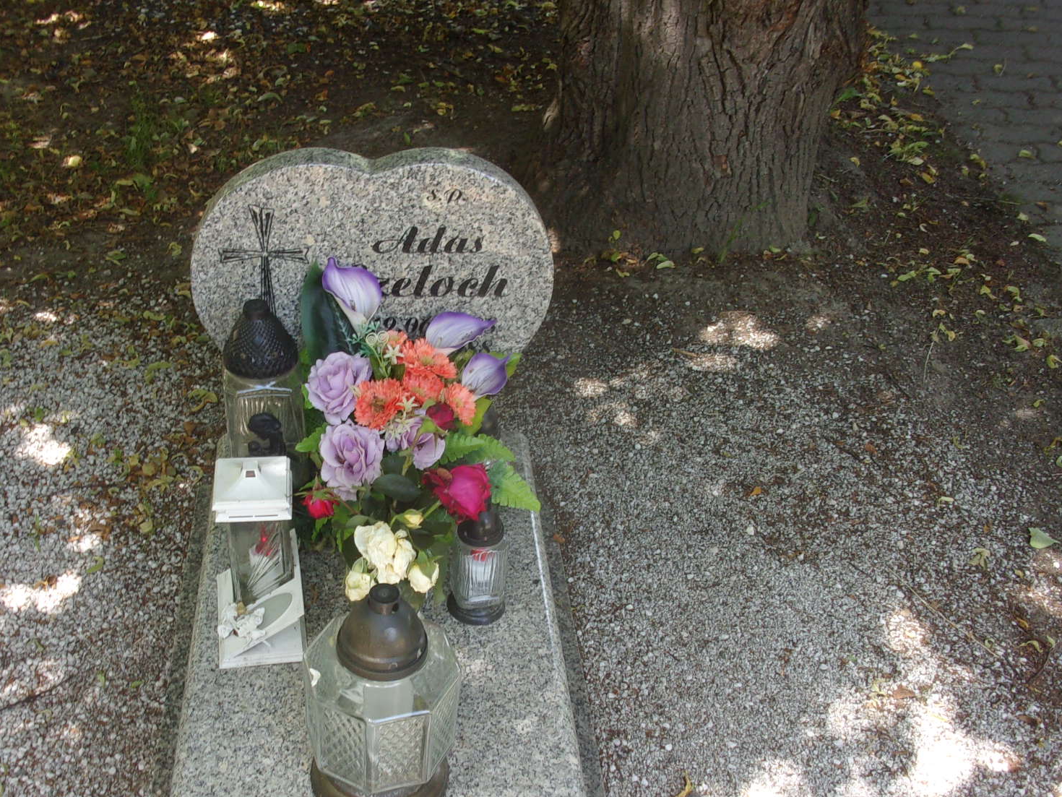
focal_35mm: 39
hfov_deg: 47.5
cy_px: 532
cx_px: 415
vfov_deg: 36.4
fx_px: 1197
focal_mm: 5.1
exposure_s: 1/40
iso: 80
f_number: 3.9
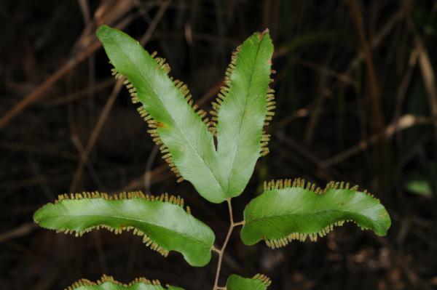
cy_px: 145
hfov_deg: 22.6
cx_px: 218
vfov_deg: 15.2
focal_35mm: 90
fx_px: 1092
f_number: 22
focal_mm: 60
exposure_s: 1/60
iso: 200
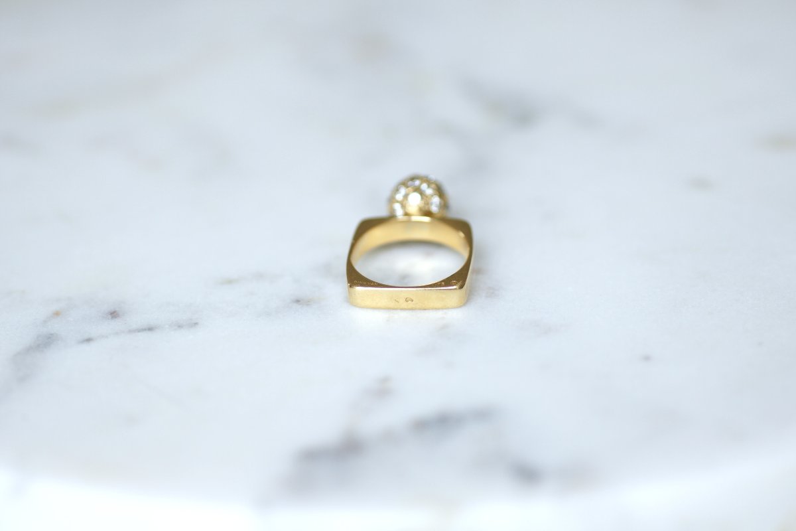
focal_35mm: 105
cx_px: 398
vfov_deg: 13.0
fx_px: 2321
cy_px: 266
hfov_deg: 19.5
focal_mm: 70
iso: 200
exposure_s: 1/125
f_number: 2.8
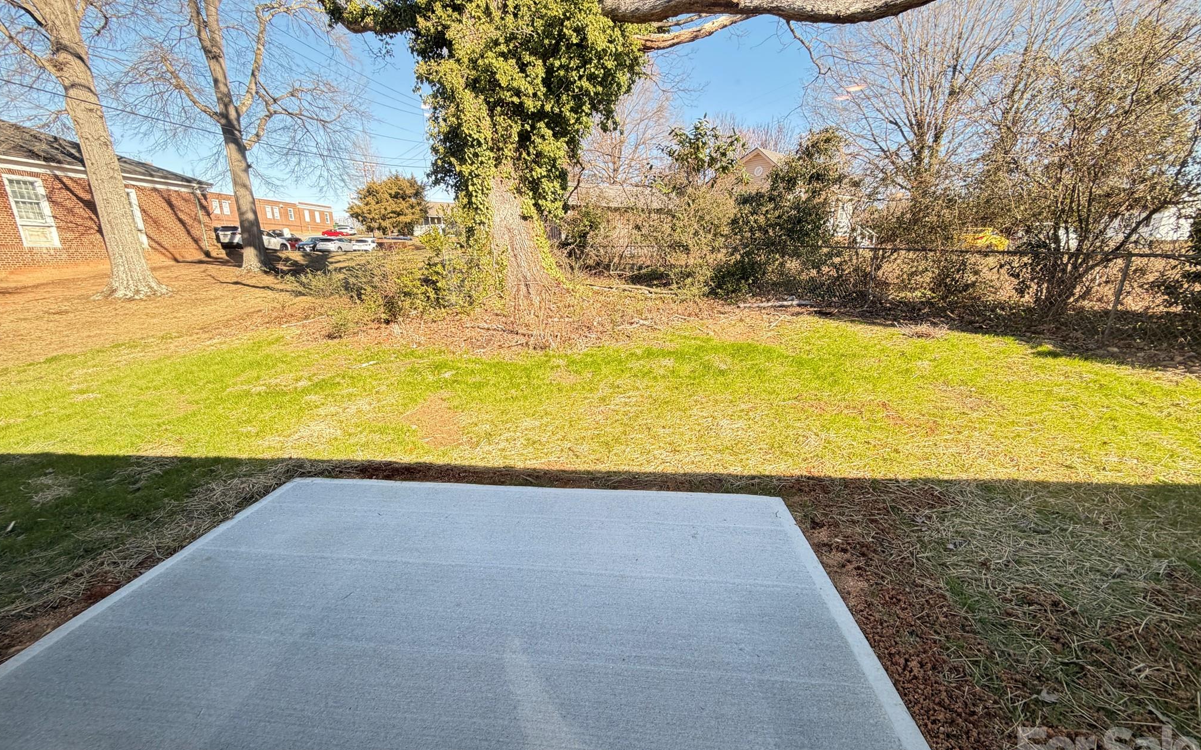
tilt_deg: -15.0
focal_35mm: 15
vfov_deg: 74.8
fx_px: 491
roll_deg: -0.1
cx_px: 599
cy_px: 389
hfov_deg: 101.5
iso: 64
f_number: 2.2
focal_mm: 2.22
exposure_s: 1/121
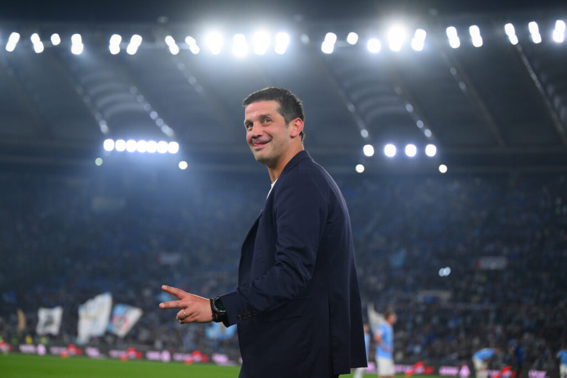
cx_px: 284
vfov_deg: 19.2
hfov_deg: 28.4
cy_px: 189
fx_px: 1118
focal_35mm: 71
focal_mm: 71
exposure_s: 1/2000
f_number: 2.8
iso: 2500
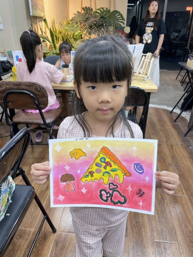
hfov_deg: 53.1
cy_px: 128
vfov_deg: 67.3
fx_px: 193
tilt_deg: -26.8
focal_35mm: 26
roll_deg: -0.2
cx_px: 96
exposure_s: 1/100
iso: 80
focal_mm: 4.2
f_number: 1.6
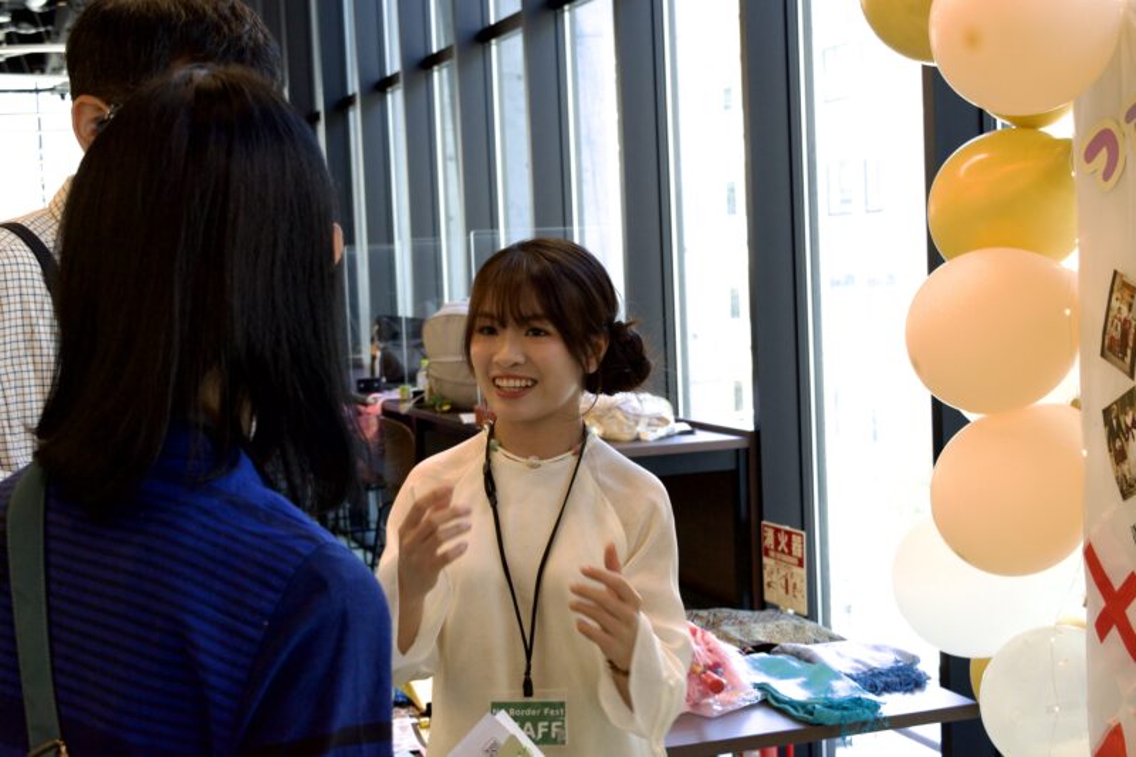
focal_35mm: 52
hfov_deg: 37.9
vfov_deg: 25.7
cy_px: 378
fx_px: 1656
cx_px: 568
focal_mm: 35
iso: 640
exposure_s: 1/160
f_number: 6.3
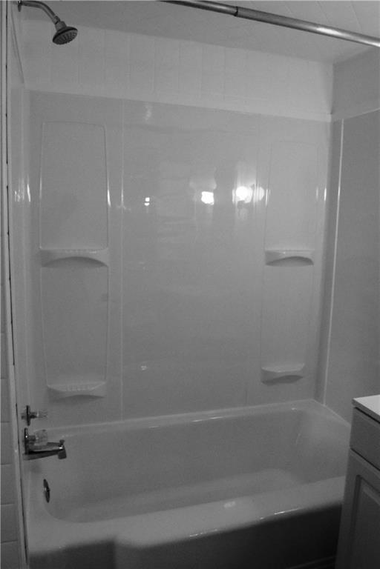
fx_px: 427
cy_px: 284
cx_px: 190
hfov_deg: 47.9
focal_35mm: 27
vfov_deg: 67.4
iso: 6400
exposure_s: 1/100
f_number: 10
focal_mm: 18
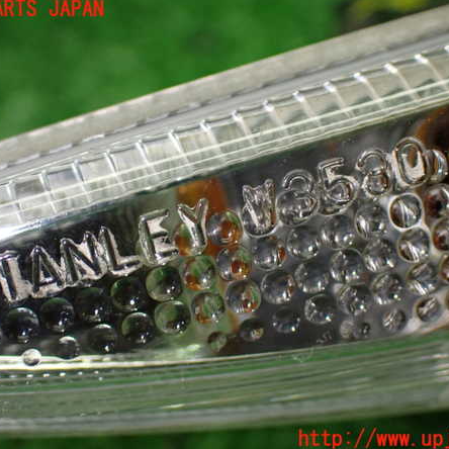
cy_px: 224
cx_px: 223
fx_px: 1350
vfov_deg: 18.9
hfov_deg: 18.9
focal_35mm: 92
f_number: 4.1
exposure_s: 1/125
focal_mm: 13.65
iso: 800
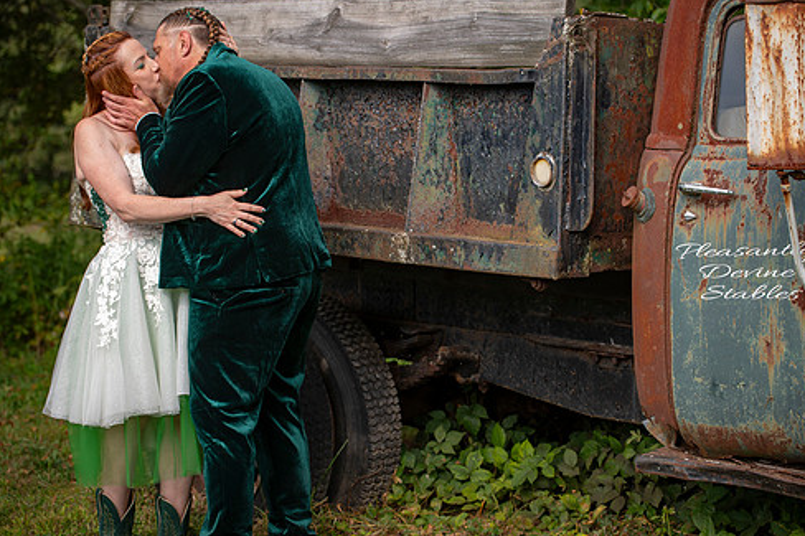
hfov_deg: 24.2
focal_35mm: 84
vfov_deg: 16.2
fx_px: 1878
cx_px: 434
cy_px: 234
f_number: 3.2
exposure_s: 1/125
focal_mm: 70
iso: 64
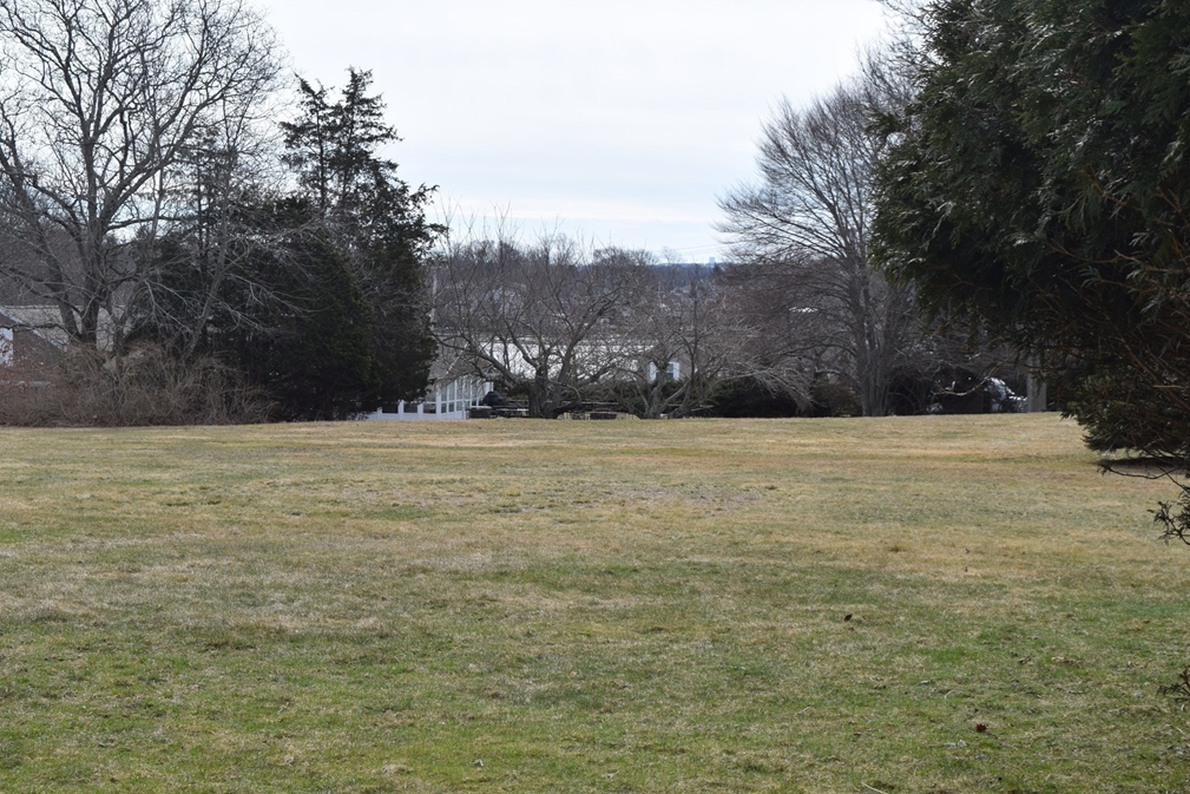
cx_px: 601
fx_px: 2265
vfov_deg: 19.9
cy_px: 396
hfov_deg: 29.4
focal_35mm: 69
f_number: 10
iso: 200
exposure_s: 1/400
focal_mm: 45
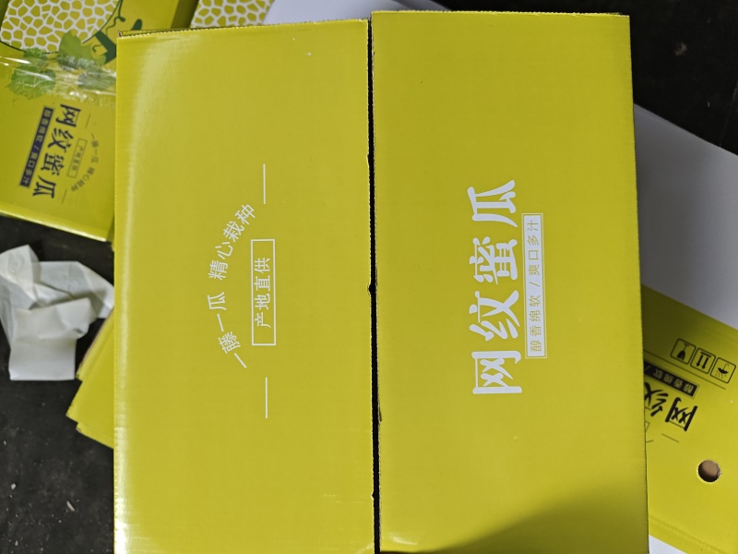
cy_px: 277
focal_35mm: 23
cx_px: 369
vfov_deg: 58.9
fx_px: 490
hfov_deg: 73.9
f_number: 1.88
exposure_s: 1/100
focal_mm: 5.56
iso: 211
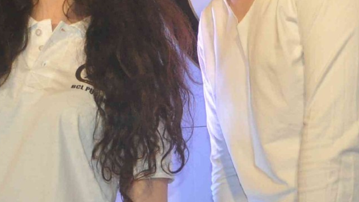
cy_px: 97
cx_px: 52
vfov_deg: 5.8
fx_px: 2000
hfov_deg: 10.2
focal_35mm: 210
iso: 1000
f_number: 10
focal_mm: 38
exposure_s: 1/100
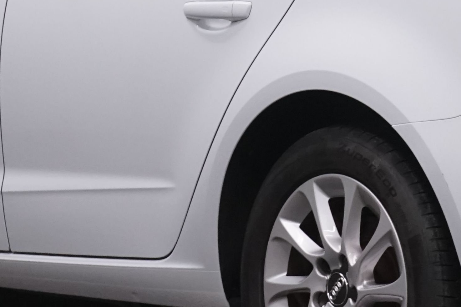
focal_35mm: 285
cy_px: -113
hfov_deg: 7.2
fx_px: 3649
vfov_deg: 4.8
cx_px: 316
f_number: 7.1
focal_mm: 70
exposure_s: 1/25
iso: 1250
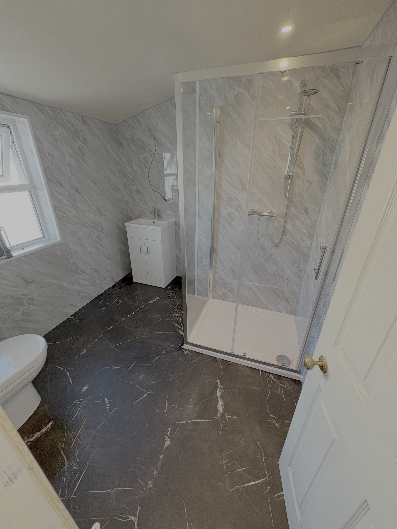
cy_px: 264
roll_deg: -1.0
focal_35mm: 14
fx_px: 214
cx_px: 198
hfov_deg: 85.7
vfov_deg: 102.1
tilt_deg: -24.6
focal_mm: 2.22
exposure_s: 1/50
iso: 125
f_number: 2.2
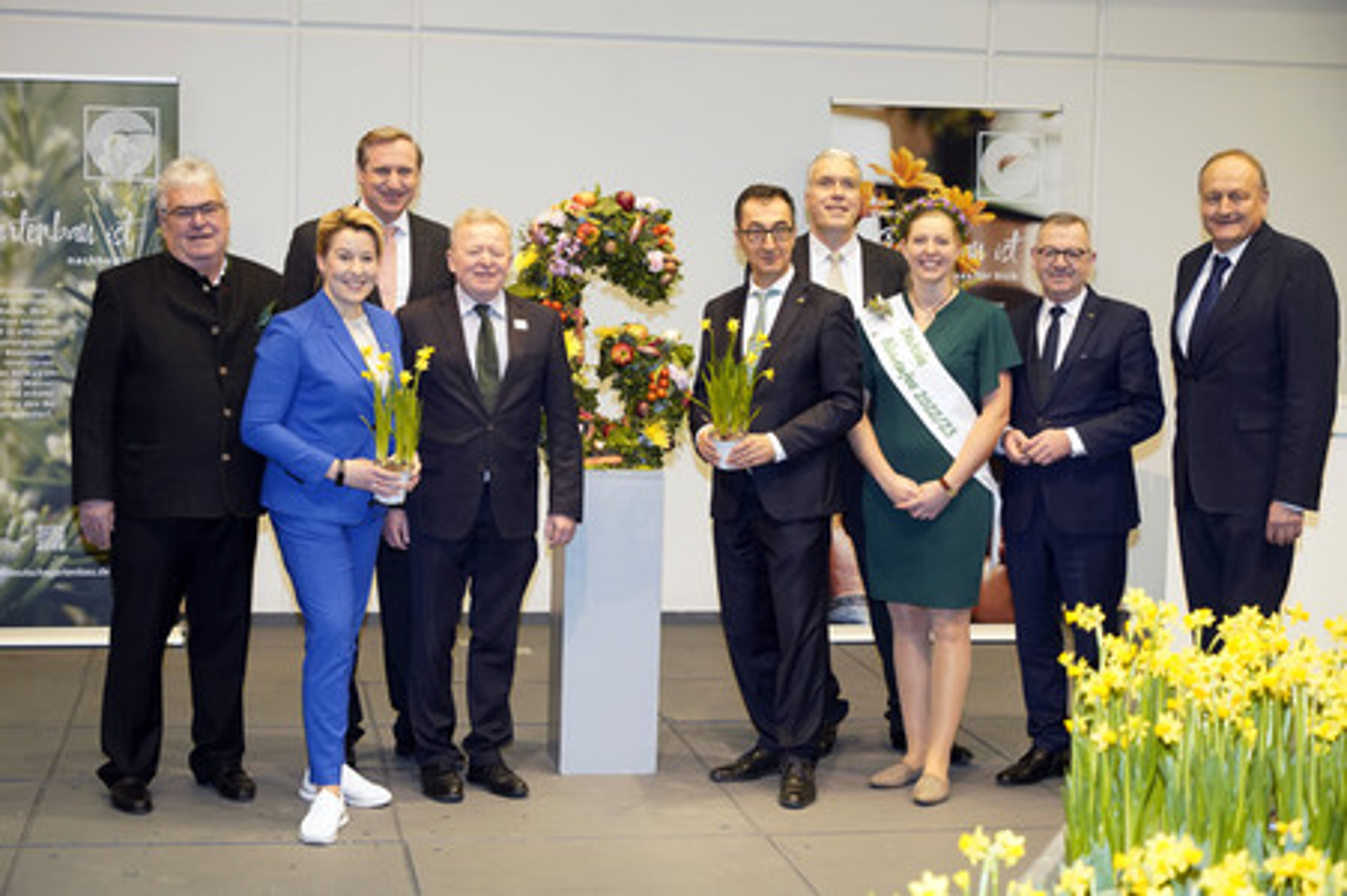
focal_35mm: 54
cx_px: 674
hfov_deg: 36.9
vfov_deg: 25.0
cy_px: 448
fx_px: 2019
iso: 1600
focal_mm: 54
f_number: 5
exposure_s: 1/160
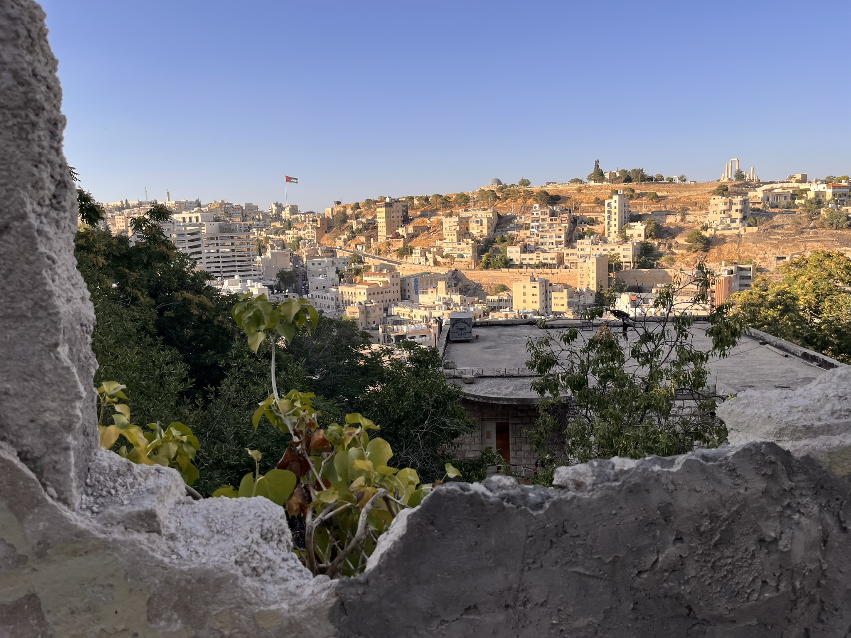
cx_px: 426
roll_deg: +2.5
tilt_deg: -8.4
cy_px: 319
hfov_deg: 67.3
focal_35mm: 26
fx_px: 639
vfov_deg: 53.1
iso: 50
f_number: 1.6
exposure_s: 1/1992
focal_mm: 5.1
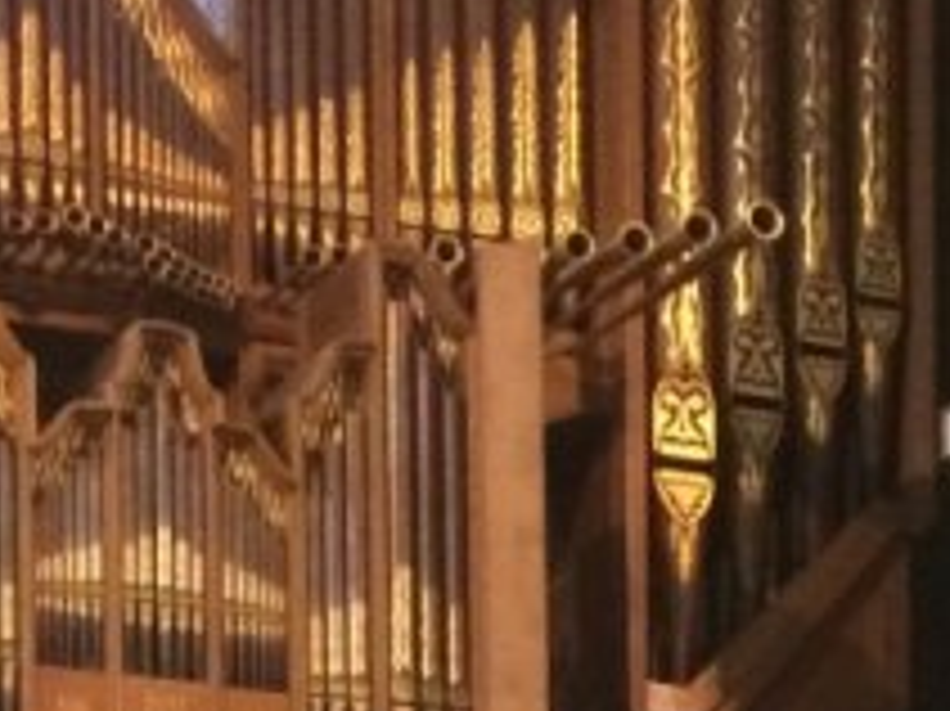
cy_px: 1868
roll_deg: +0.1
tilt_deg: -4.1
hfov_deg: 11.0
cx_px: 1832
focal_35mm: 165
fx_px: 4526
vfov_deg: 8.1
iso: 250
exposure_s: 1/25
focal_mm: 4.15
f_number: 2.2
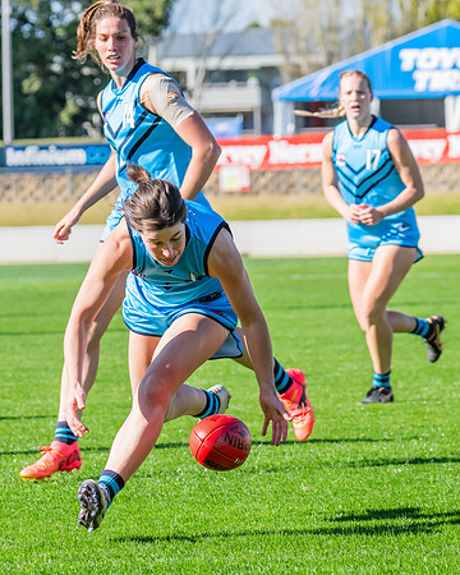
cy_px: 314
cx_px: 60
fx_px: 4709
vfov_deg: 7.0
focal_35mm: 277
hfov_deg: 5.6
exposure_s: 1/1250
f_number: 9
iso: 800
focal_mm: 180
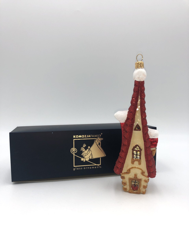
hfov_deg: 49.7
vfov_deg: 63.4
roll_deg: -0.3
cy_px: 126
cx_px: 94
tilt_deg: -9.3
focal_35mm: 28
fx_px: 204
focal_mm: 4
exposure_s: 1/649
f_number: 1.8
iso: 20
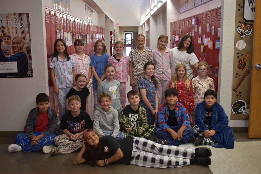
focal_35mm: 39
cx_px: 130
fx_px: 283
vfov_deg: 34.2
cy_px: 87
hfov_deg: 49.5
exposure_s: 1/30
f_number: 4
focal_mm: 26
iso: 400
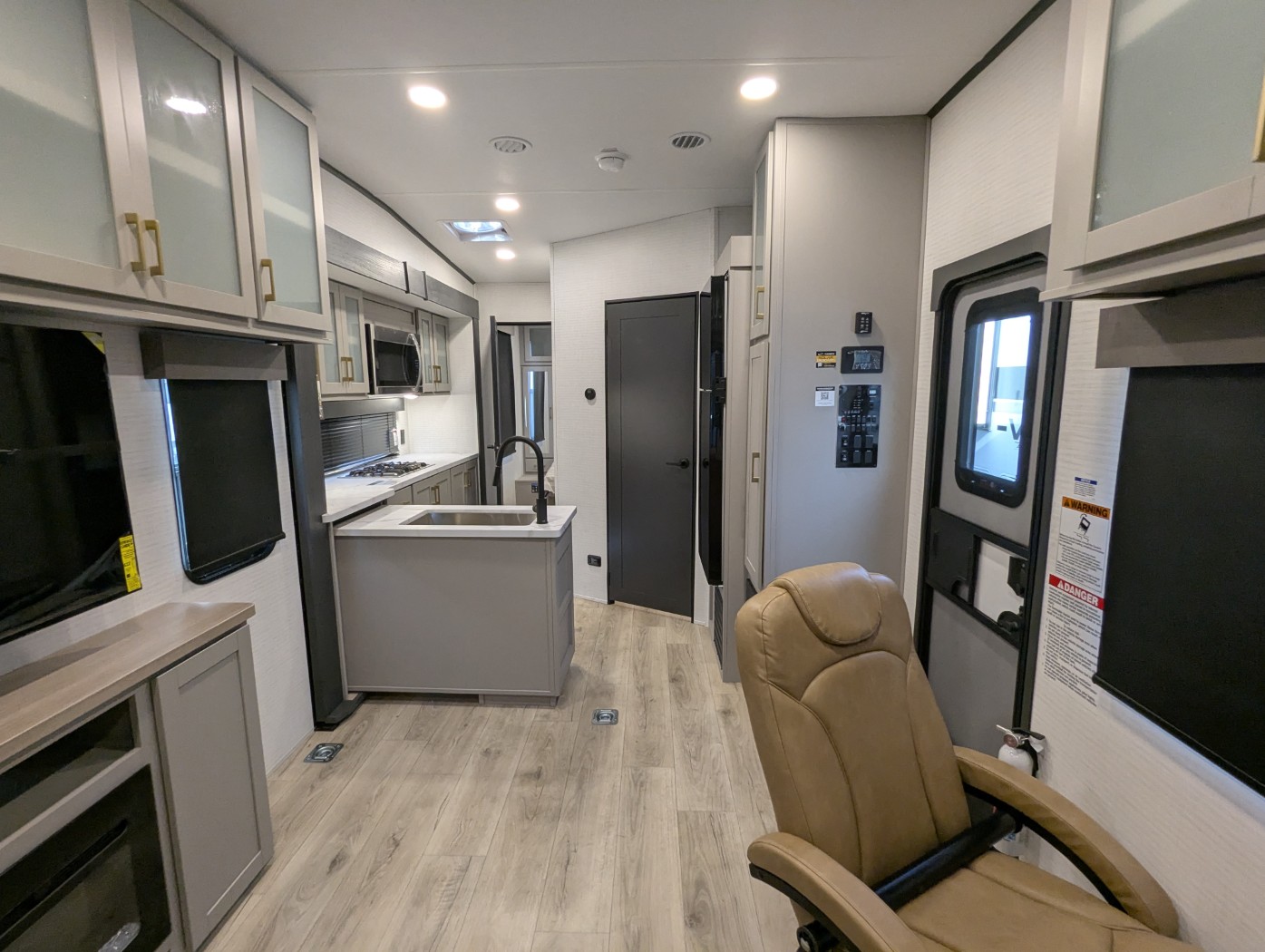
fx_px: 585
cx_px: 632
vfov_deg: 78.2
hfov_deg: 94.4
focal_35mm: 16
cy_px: 476
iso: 177
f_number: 2.2
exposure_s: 1/66.9
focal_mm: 2.35
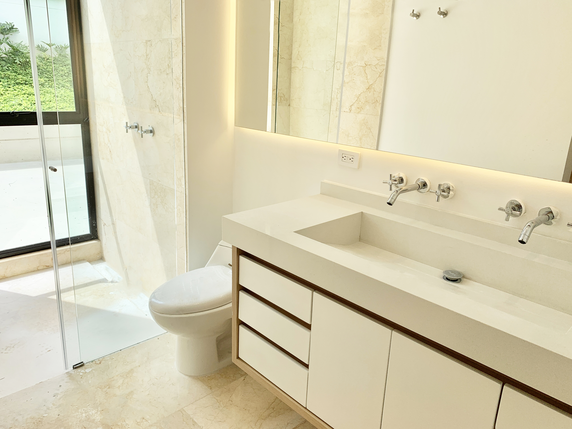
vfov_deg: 53.1
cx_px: 286
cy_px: 214
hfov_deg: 67.3
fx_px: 430
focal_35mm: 26
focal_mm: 4.25
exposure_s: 1/945
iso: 25
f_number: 1.8
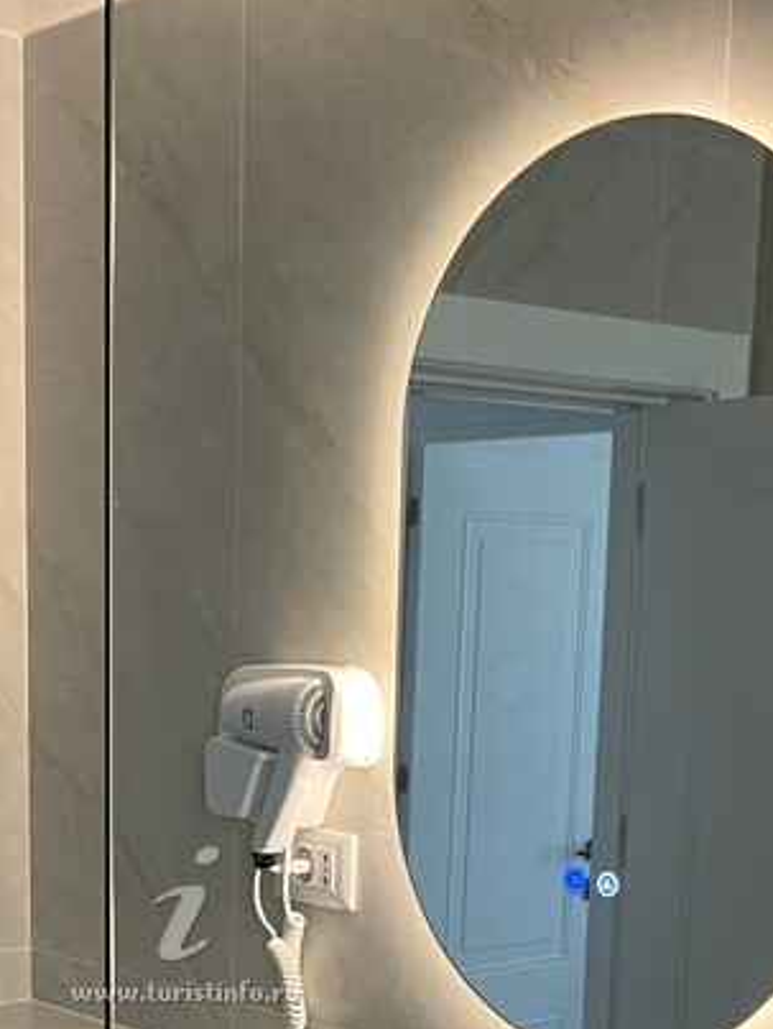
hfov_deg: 22.1
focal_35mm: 66
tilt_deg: -8.9
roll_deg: -0.5
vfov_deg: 28.3
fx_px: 1962
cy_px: 917
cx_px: 181
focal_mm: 5.1
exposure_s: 1/60
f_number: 1.6
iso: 160
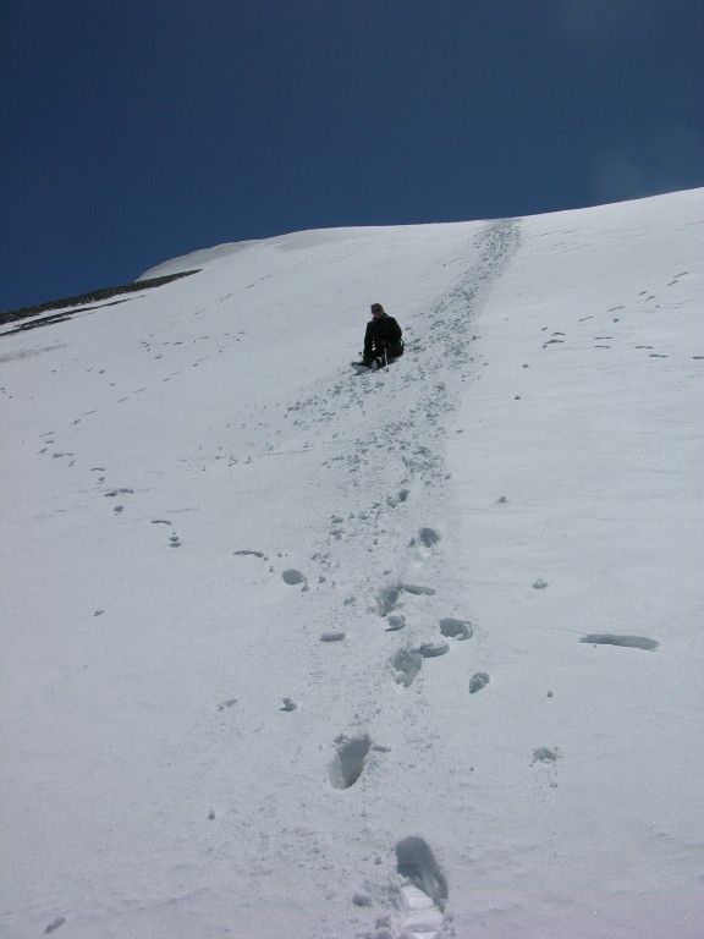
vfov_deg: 52.6
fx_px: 949
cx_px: 352
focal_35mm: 35
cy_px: 470
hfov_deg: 40.7
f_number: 8
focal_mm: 8.9
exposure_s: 1/700
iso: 50
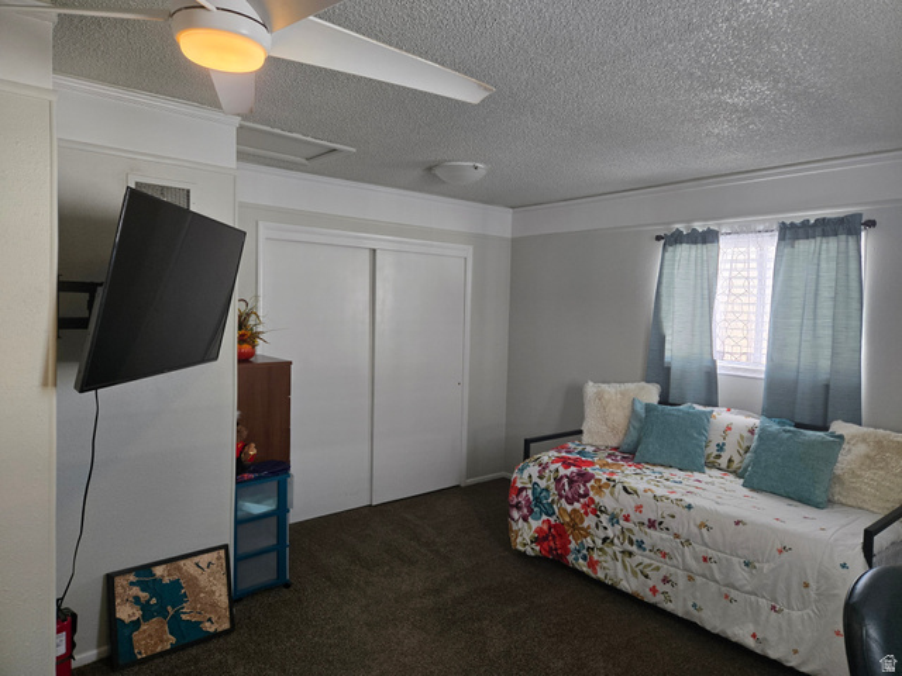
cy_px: 338
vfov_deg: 58.9
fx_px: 599
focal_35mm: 23
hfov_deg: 73.9
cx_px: 451
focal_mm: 5.4
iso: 320
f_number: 1.8
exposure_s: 1/120
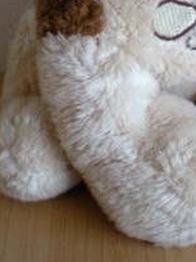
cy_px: -3
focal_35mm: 97
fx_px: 732
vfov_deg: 19.6
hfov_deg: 15.1
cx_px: 165
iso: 200
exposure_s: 1/44
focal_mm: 6.3
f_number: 3.1
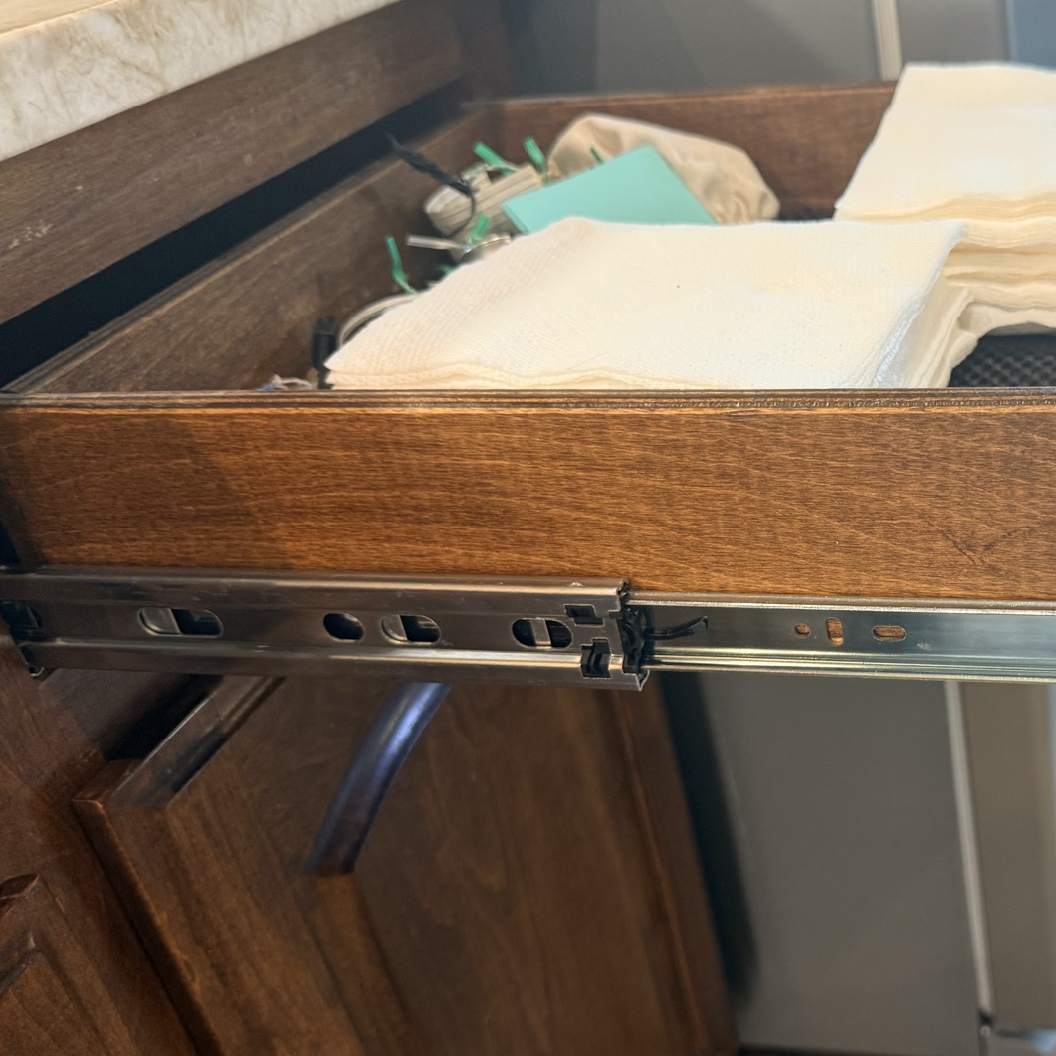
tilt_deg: -29.4
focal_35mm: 40
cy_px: 606
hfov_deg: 39.2
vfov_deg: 41.8
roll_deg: +5.8
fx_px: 1381
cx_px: 929
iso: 160
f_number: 1.78
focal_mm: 6.76
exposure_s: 1/60
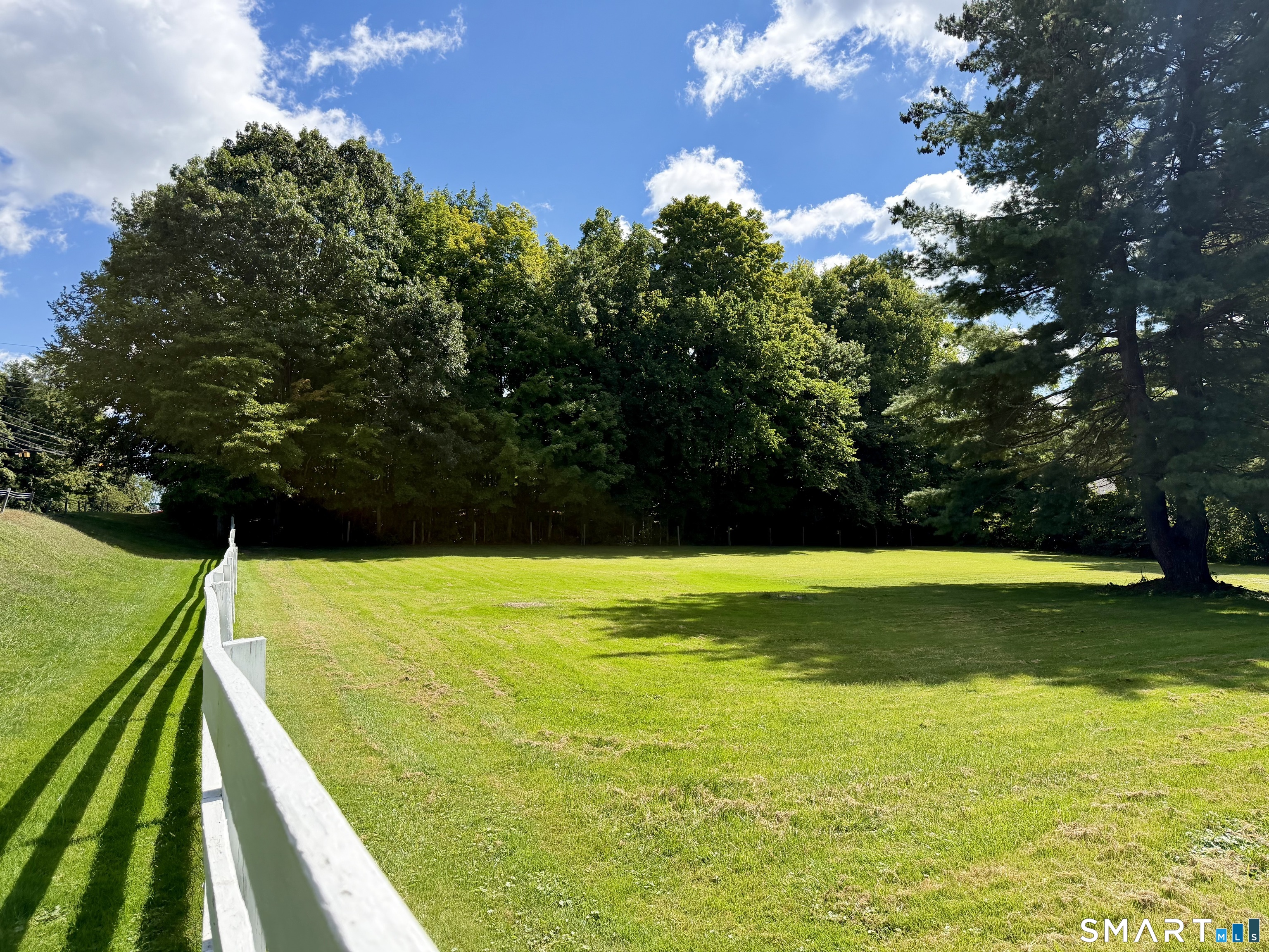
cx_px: 634
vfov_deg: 56.8
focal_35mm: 24
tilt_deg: +3.5
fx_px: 880
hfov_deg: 71.6
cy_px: 476
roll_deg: +0.6
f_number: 1.78
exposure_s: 1/4975
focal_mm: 6.76
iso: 125
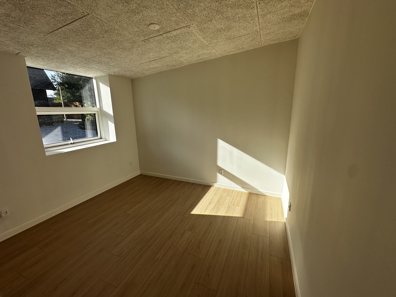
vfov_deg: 81.7
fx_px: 172
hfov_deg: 98.2
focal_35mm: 15
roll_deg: -0.1
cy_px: 150
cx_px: 198
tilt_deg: -12.7
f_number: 2.2
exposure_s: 1/875
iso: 40
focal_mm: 2.22
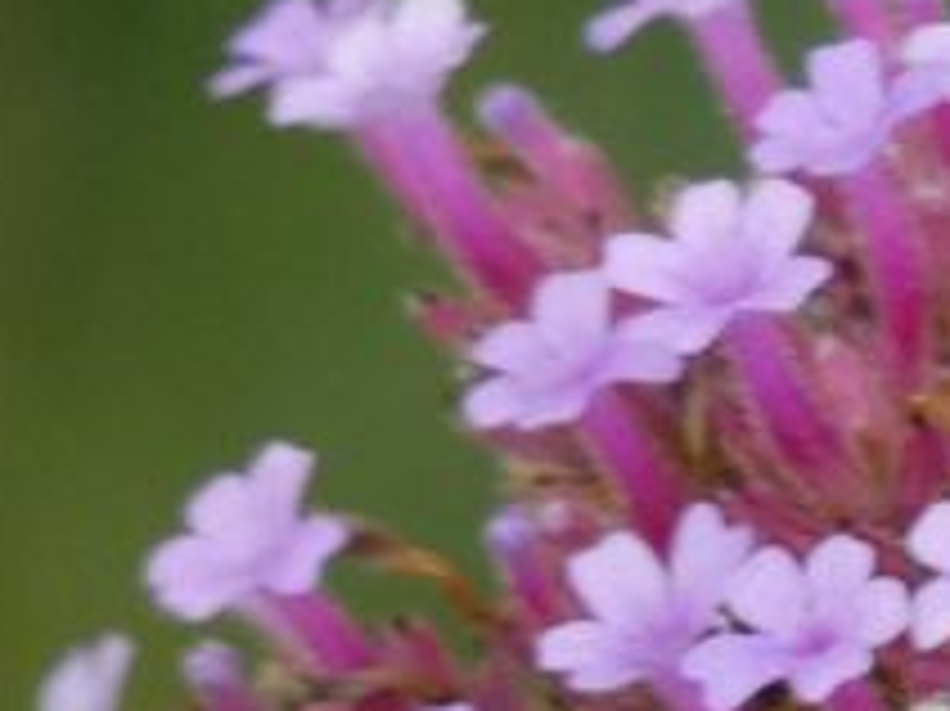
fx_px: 57216
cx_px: 1853
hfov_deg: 1.0
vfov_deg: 0.7
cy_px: -648
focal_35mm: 2086
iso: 200
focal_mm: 92.3
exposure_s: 1/100
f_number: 5.6
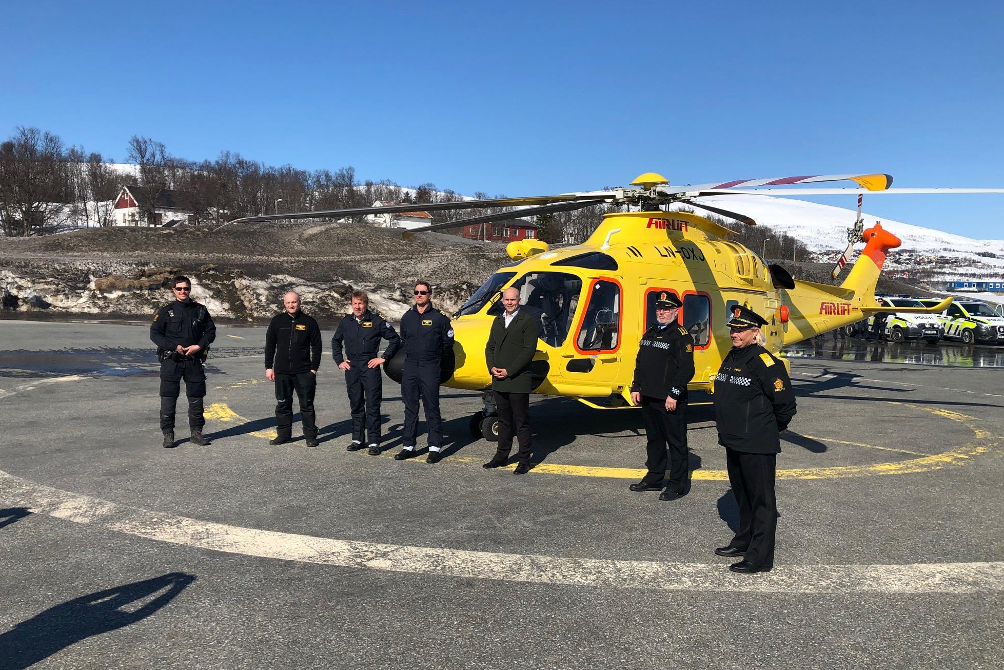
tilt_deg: -3.5
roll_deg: +0.6
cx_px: 495
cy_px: 348
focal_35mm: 30
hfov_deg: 61.9
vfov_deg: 43.6
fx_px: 837
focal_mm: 3.99
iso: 25
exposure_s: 1/3436
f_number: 1.8
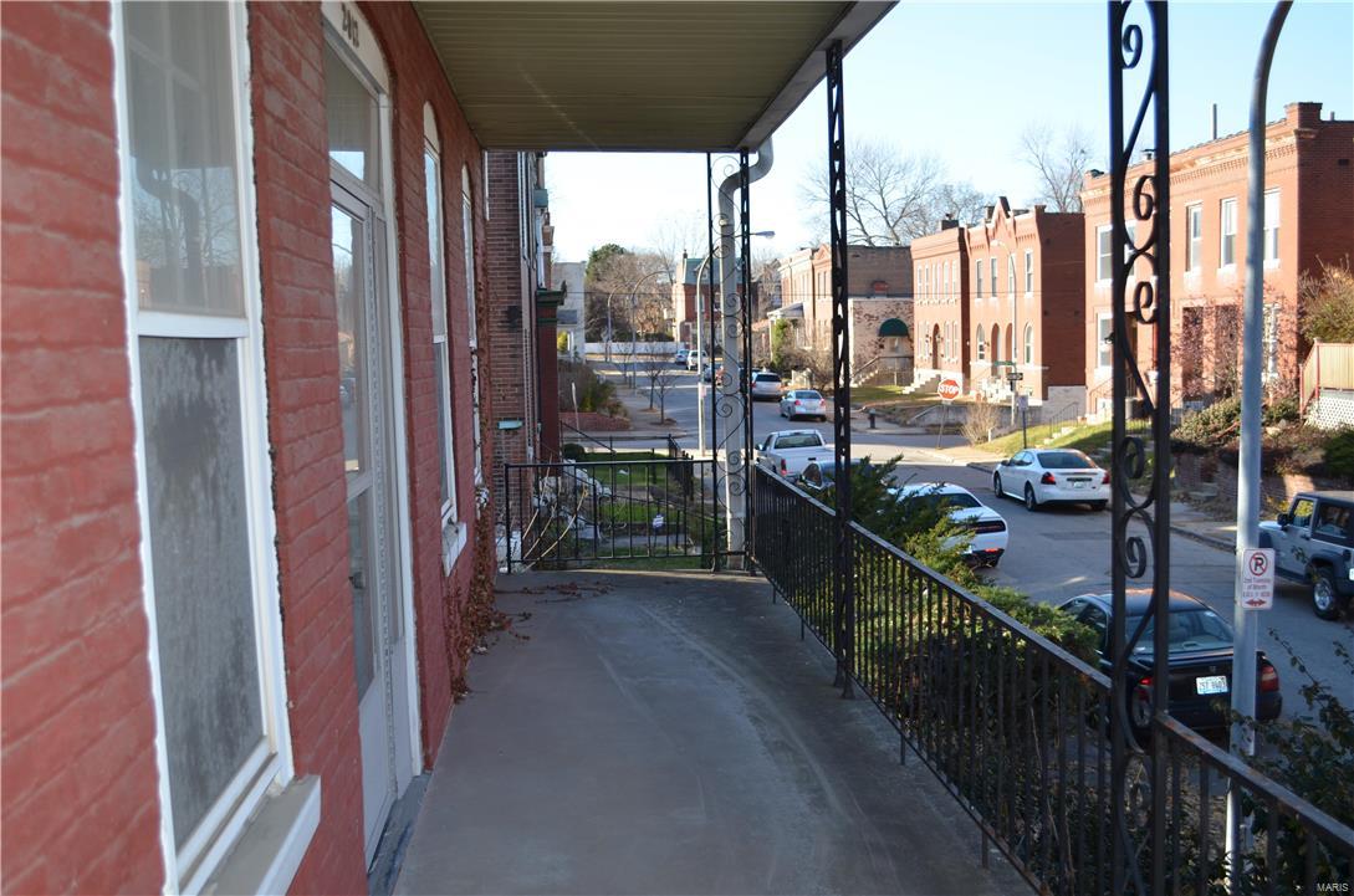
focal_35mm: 39
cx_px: 677
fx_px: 1464
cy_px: 448
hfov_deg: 49.6
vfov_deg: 34.1
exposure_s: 1/200
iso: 100
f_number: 5
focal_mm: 26
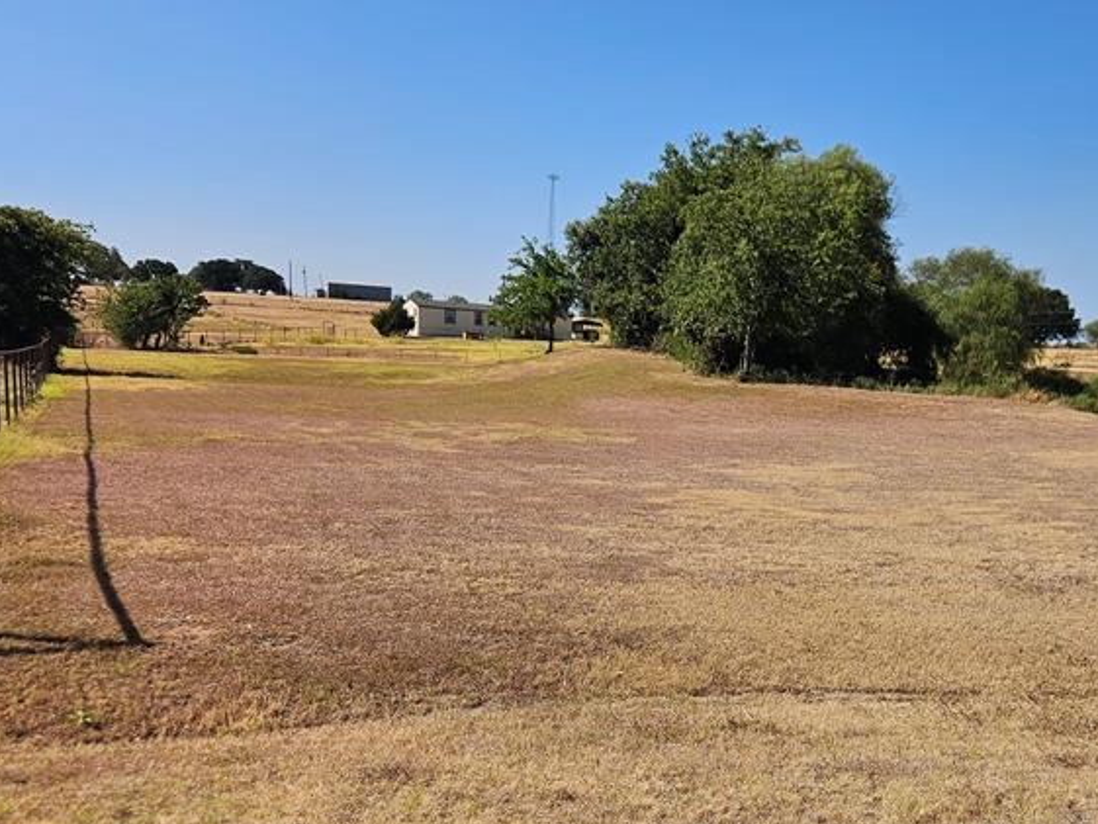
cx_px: 709
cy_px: 624
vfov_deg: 33.6
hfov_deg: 44.3
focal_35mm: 42
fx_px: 1333
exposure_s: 1/2797
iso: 25
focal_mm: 5.4
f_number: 1.8
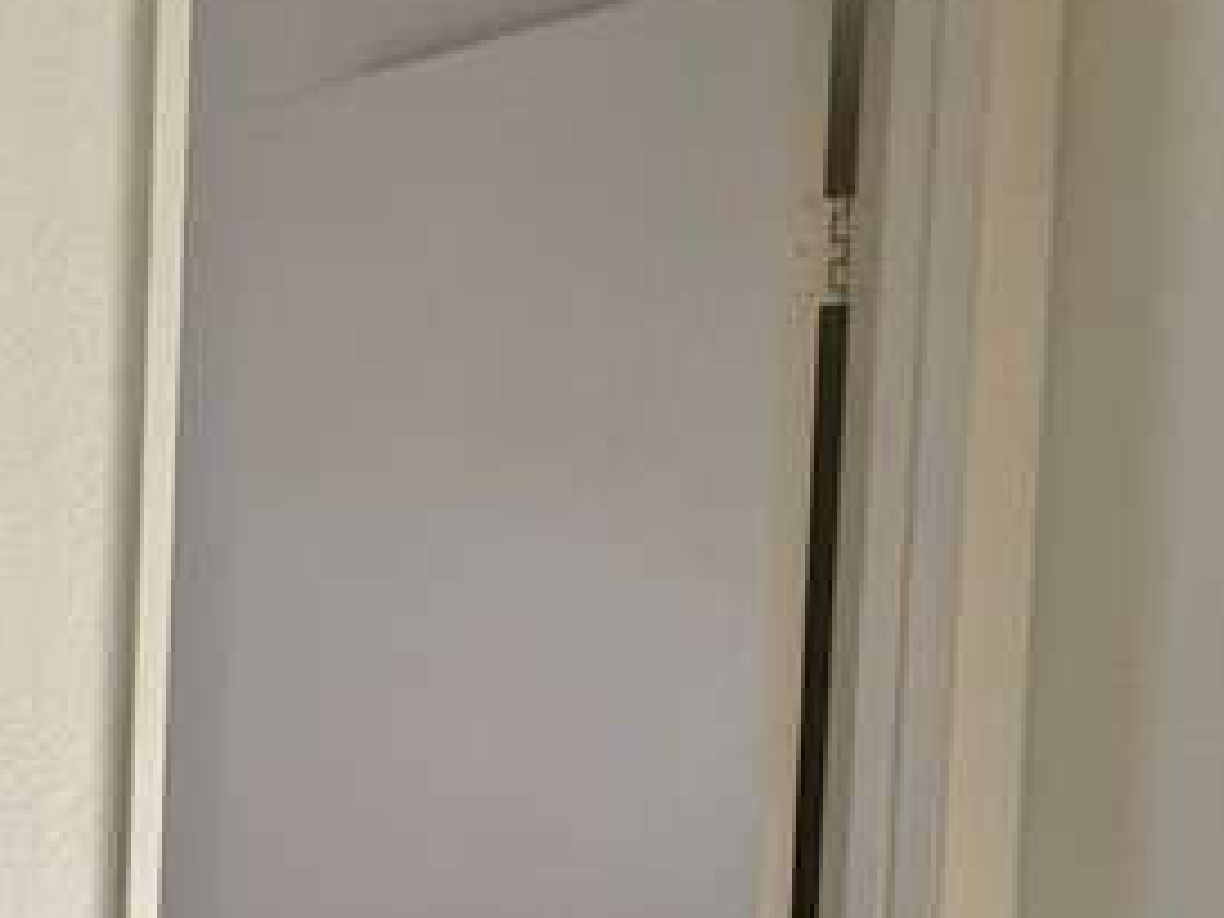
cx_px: -832
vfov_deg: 14.6
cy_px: 1120
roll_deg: +1.2
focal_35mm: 98
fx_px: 3465
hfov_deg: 17.2
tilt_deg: -6.2
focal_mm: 4.25
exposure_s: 1/122
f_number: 1.8
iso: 50
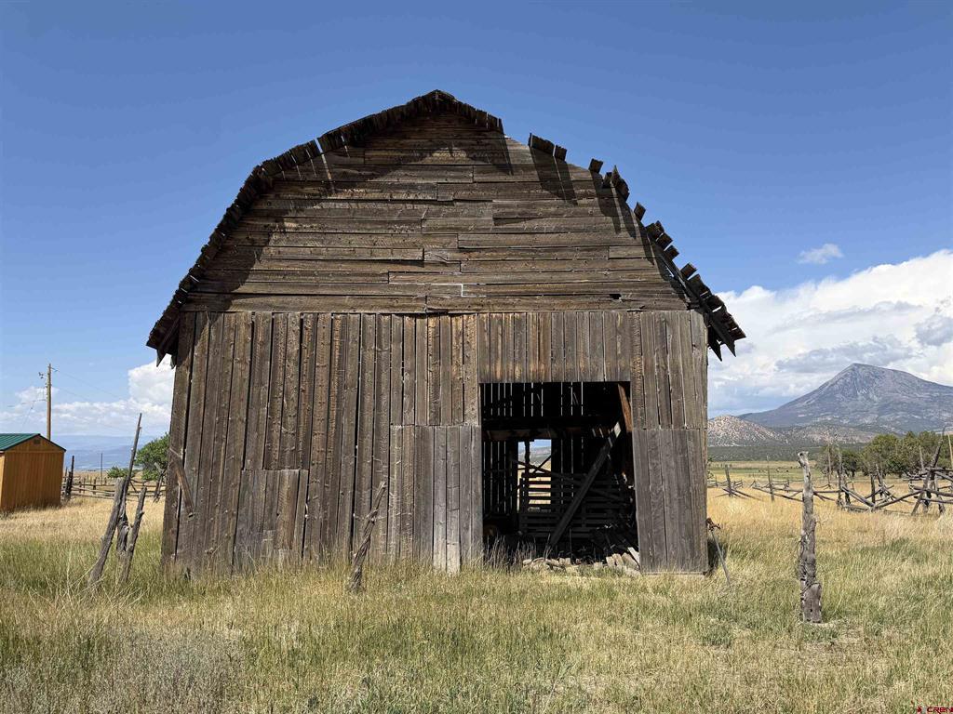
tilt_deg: +8.2
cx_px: 476
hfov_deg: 71.6
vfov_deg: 56.8
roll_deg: +1.4
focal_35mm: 24
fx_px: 661
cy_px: 357
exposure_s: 1/3953
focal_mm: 6.76
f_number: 1.78
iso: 80
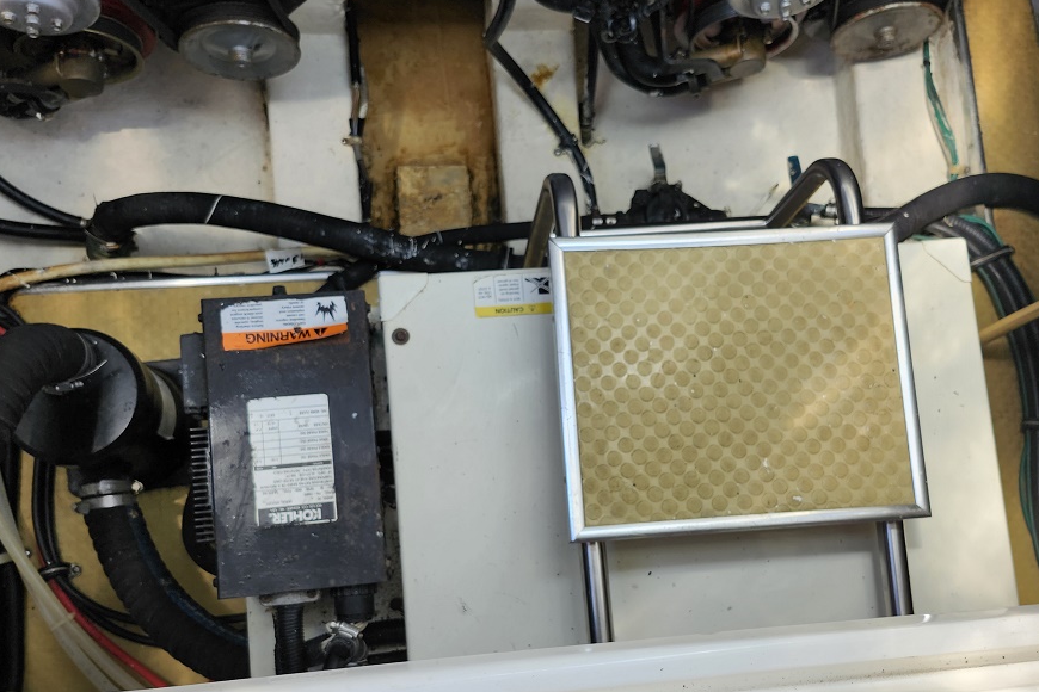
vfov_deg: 39.6
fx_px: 952
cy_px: 447
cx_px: 568
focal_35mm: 33
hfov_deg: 57.1
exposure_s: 1/180
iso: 50
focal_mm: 5.54
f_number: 1.8
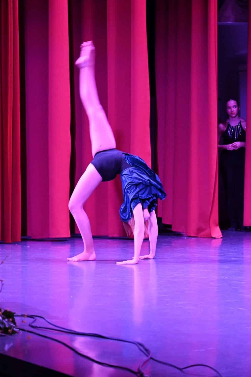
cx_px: 116
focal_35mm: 117
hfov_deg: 11.7
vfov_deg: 17.5
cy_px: 179
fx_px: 1223
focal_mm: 72
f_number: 4.8
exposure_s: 1/80
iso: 3200
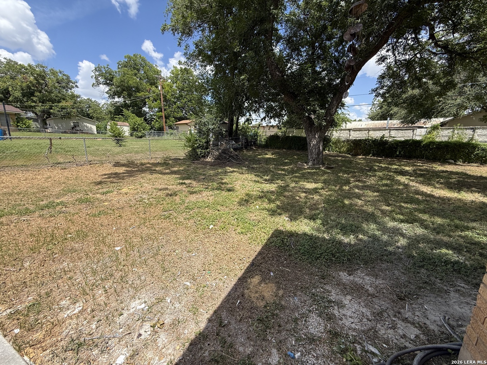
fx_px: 197
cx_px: 244
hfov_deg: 102.1
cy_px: 182
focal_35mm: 14
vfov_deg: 85.7
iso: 50
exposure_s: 1/1259
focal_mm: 2.22
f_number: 2.2
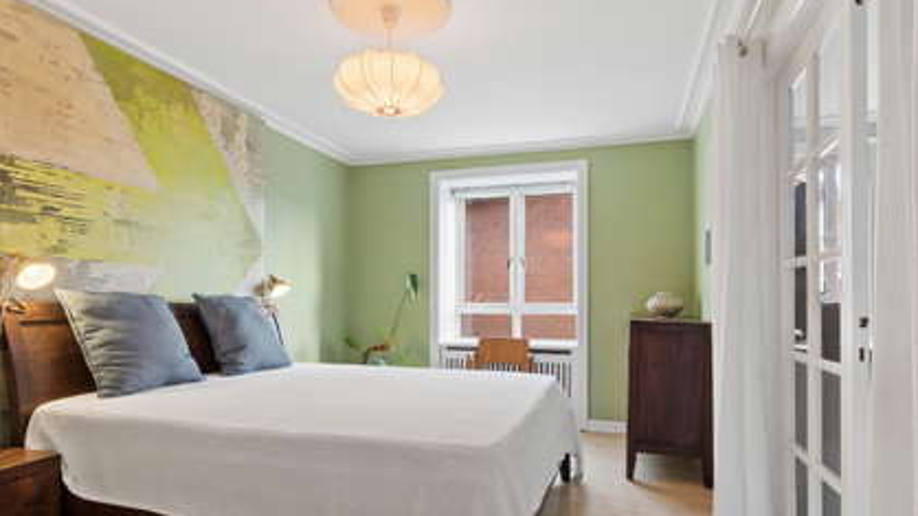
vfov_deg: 54.4
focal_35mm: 21
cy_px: 301
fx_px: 500
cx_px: 459
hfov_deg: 85.2
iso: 200
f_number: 9
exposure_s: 1/8
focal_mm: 13
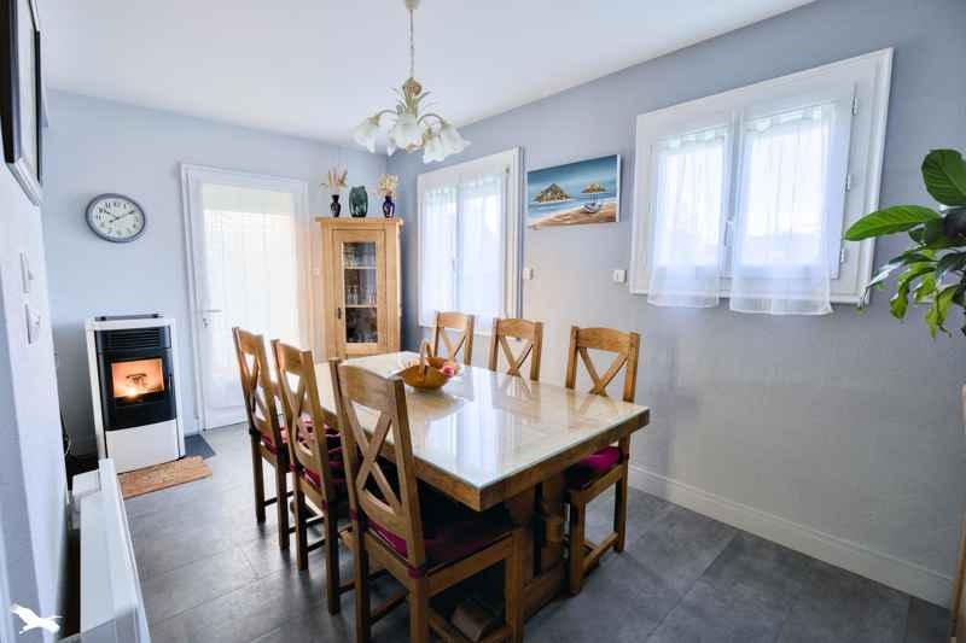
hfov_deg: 96.7
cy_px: 322
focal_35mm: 16
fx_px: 429
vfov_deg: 73.7
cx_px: 483
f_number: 8
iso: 800
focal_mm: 16
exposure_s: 1/20
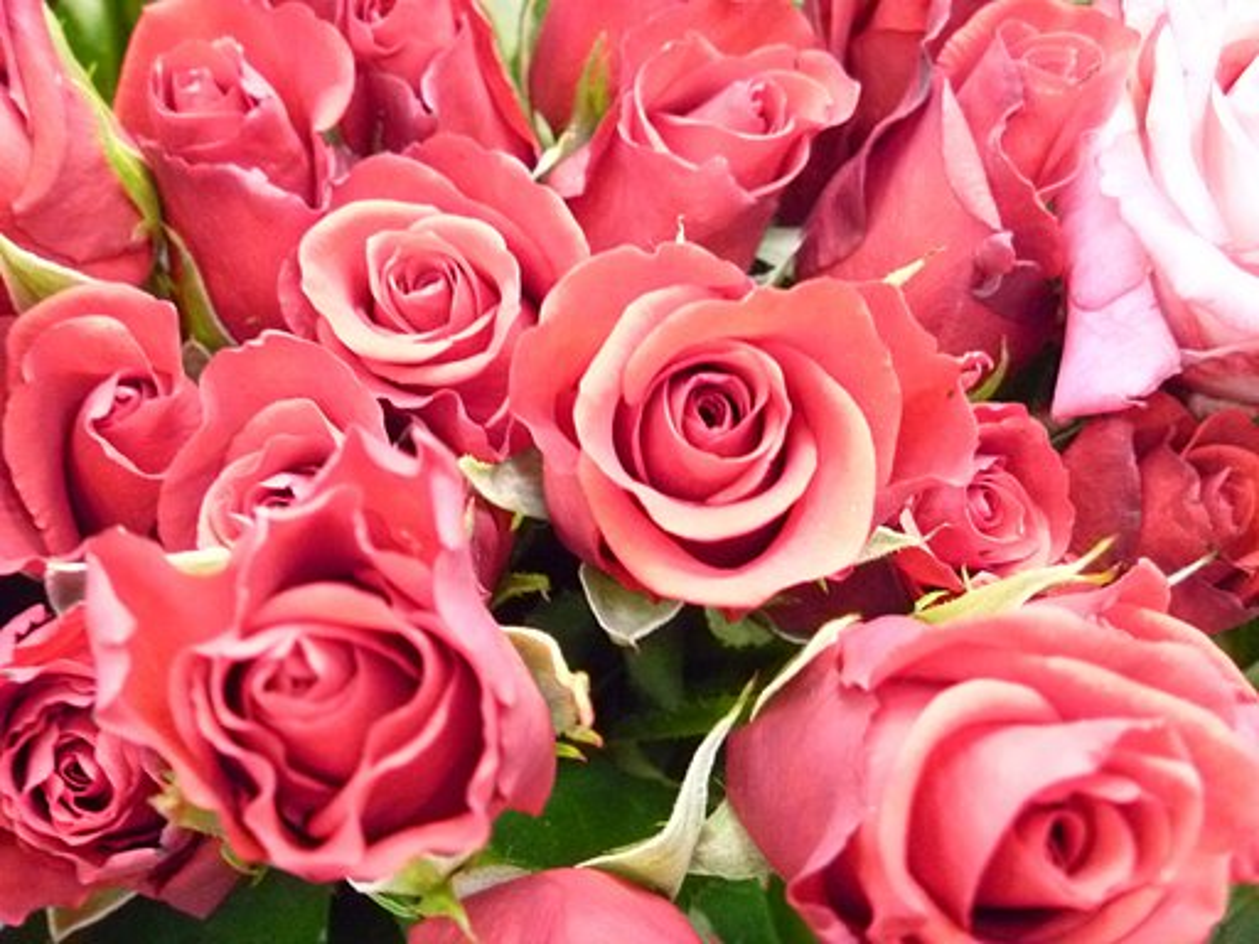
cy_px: 472
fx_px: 1491
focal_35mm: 41
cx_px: 630
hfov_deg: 45.8
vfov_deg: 35.1
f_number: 3.6
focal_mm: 7.2
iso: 800
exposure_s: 1/13
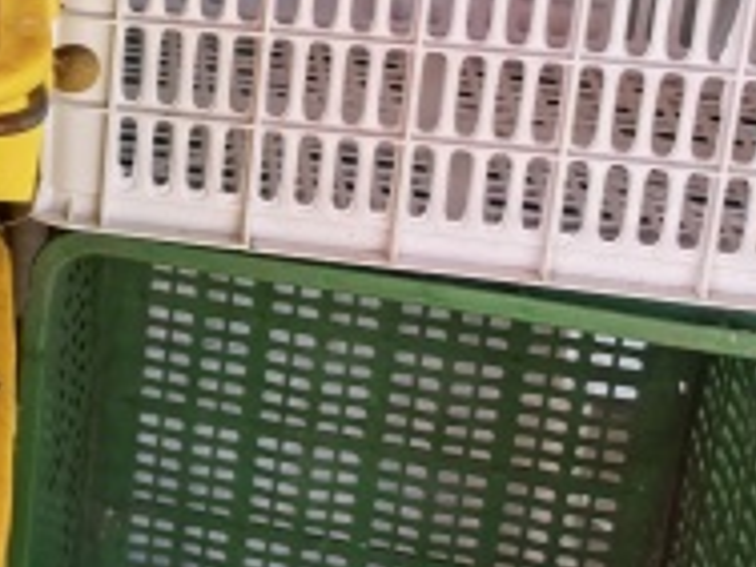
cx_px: -672
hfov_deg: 15.9
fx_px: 2228
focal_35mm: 102
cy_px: -137
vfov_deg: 14.0
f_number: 1.4
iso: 50
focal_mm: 6.98
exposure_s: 1/713
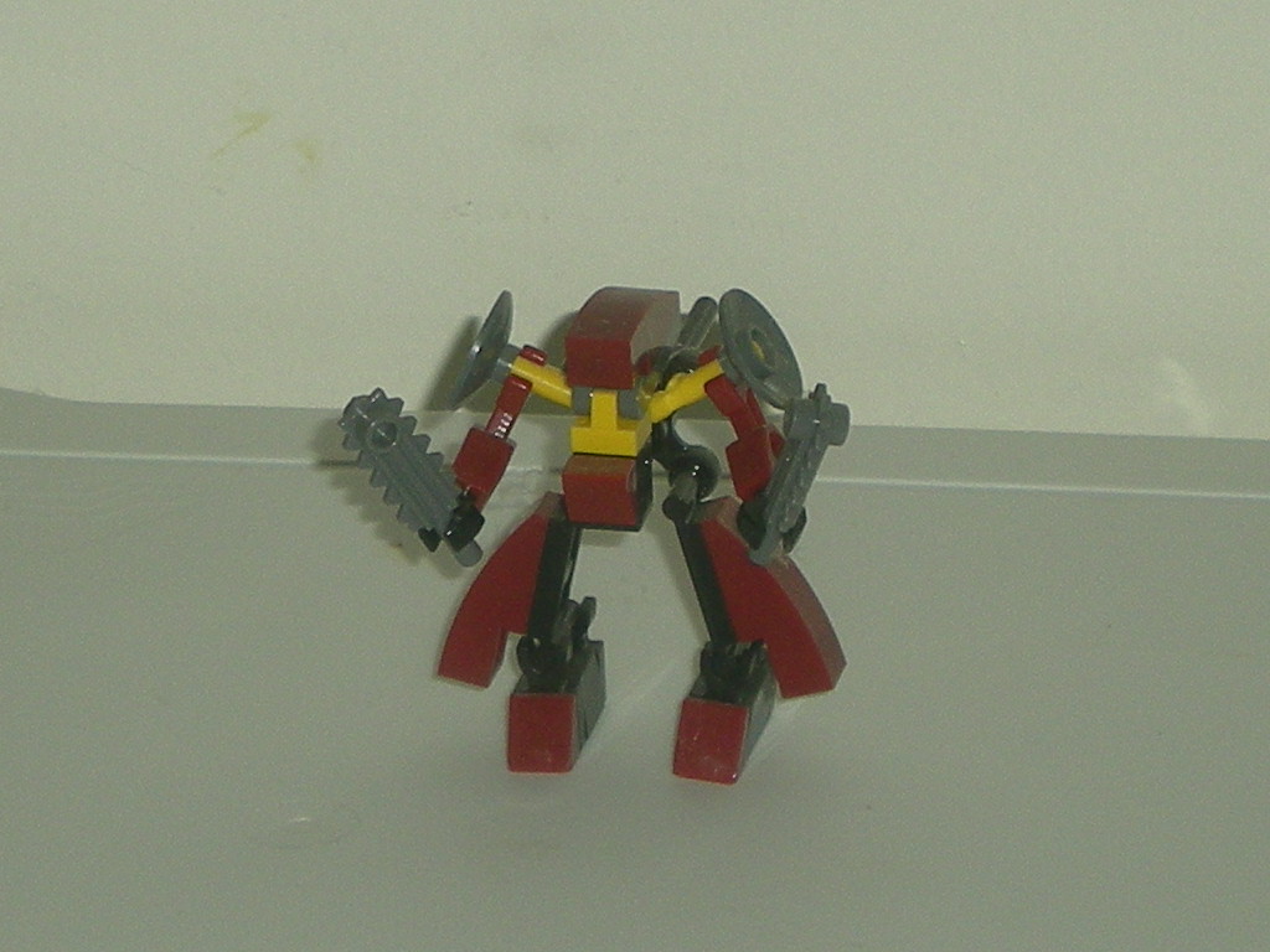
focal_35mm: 74
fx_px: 2715
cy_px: 476
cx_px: 635
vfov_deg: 19.9
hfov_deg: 26.3
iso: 50
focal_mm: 12.3
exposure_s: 1/120
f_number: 4.6
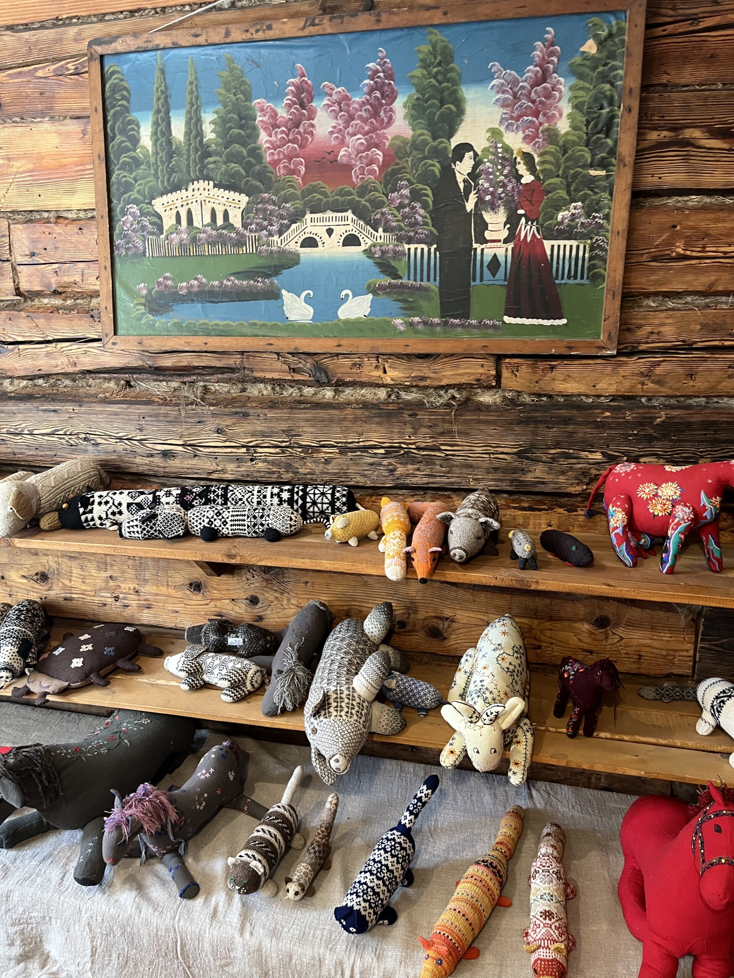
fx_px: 735
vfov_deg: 67.3
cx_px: 367
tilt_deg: -16.3
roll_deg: +0.6
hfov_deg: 53.1
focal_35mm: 26
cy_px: 489
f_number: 1.6
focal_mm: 5.1
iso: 250
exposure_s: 1/50
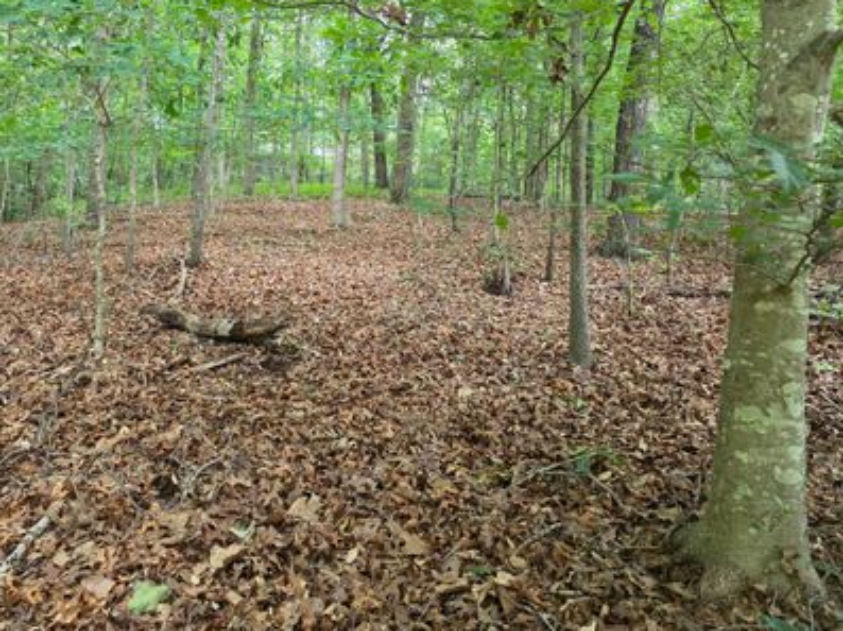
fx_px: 706
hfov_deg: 61.4
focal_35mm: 29
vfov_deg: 47.9
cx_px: 361
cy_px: 252
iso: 640
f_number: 1.7
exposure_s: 1/120
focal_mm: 6.3
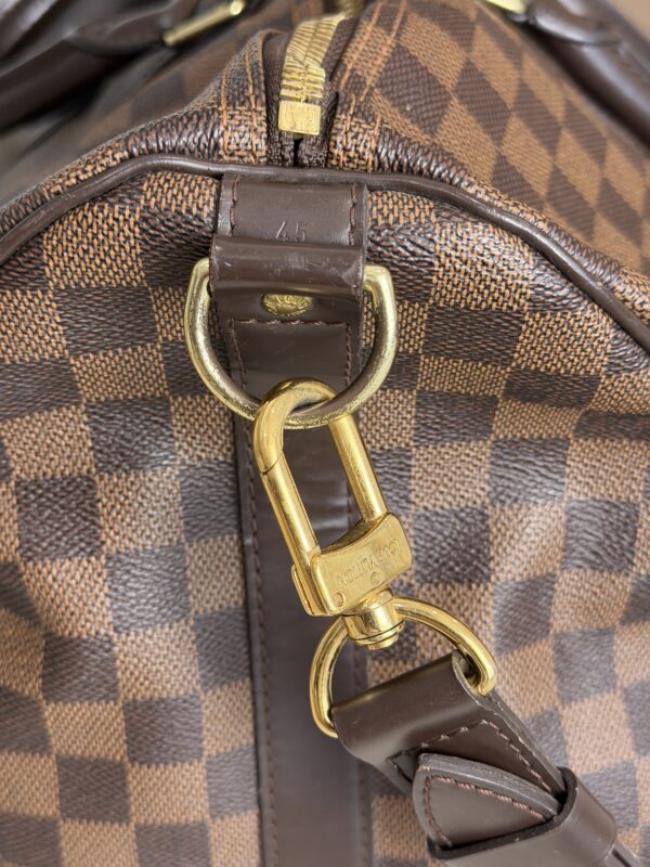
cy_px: 434
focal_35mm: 48
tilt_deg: -33.1
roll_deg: +1.8
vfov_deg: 39.7
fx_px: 1202
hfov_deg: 30.3
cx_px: 325
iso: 160
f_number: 1.78
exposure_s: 1/60
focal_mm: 6.76
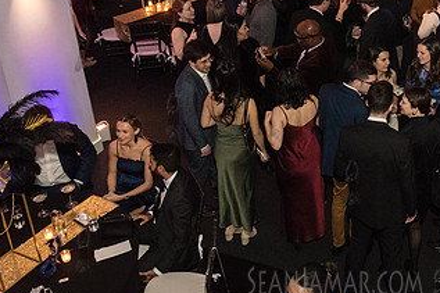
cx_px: 377
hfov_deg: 38.2
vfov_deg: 26.8
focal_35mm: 49
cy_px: 49
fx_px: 599
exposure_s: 1/160
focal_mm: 24
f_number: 3.5
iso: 8000
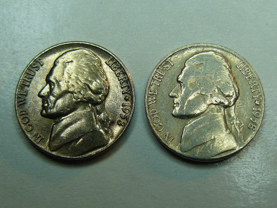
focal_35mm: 69
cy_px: 104
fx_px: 552
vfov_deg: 21.3
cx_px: 138
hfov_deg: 28.2
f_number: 2.8
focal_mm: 7.7
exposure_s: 1/125
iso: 100
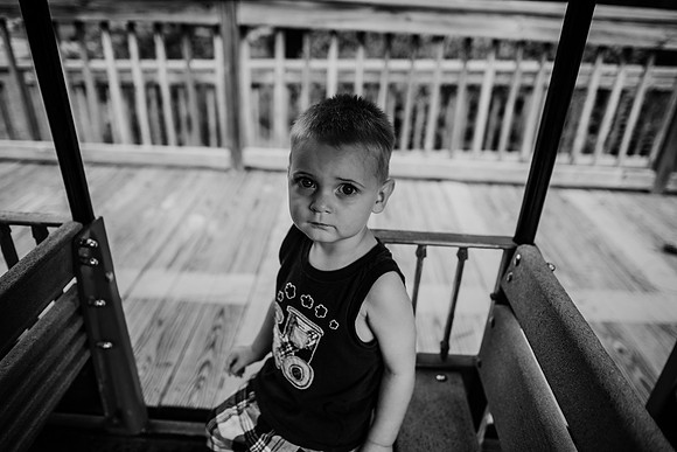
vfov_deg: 53.2
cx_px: 338
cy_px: 226
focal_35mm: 24
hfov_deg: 73.7
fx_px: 451
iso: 200
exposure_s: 1/1250
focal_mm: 24
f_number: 2.2
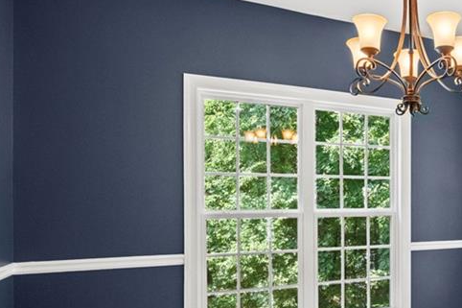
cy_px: 197
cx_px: 435
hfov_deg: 48.5
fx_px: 436
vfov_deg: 38.6
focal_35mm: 34
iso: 1600
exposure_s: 1/5
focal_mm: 16
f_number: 8
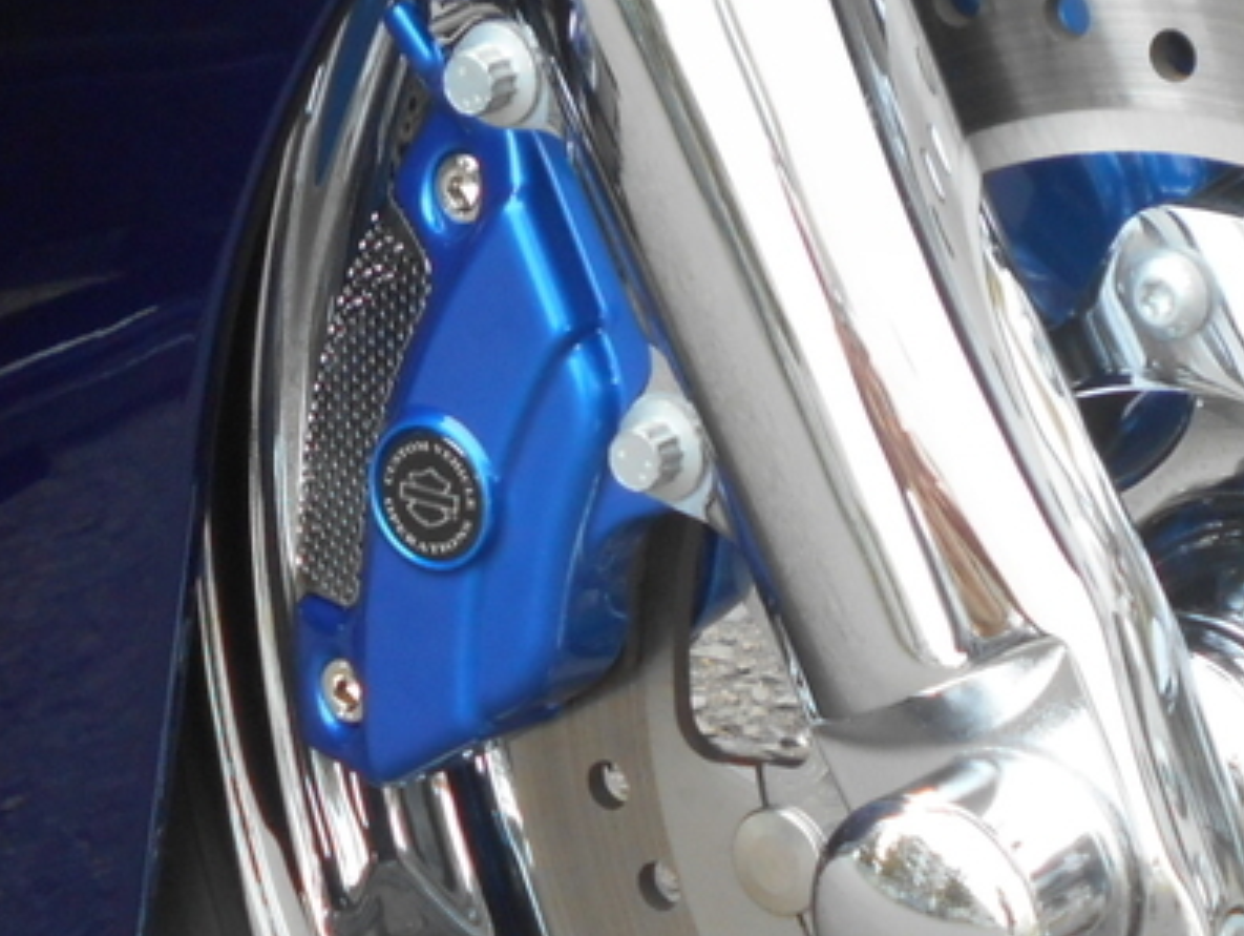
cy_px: 60
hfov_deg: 11.2
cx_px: 835
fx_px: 6331
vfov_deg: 8.4
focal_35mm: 176
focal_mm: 10
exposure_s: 1/250
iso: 160
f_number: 4.9
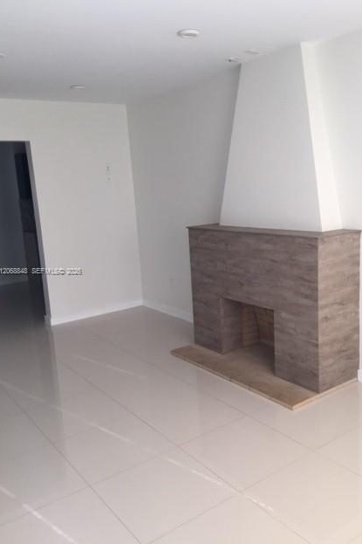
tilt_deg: -10.0
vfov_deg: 60.3
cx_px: 203
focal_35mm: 31
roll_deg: +2.6
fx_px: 468
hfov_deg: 42.2
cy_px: 272
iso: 40
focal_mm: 4.15
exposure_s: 1/120
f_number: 2.2
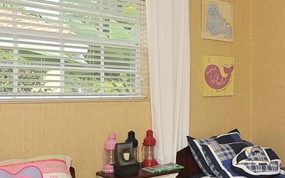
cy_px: 85
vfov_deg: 26.3
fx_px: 380
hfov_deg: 37.2
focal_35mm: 49
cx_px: 278
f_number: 5.6
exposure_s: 1/160
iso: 400
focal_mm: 14
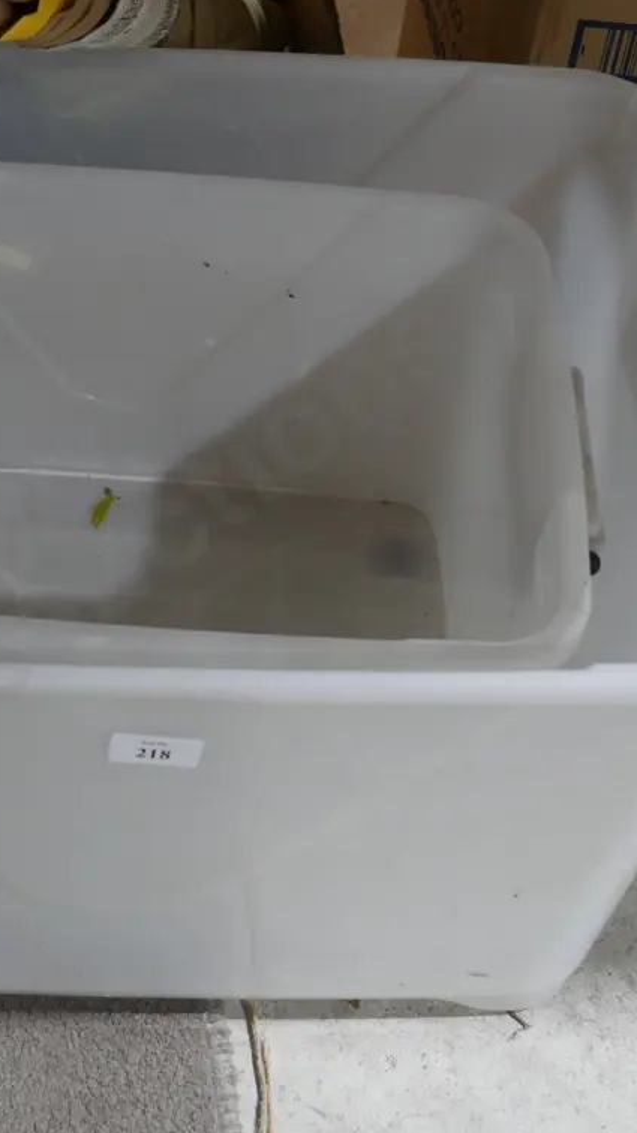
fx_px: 1953
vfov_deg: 32.4
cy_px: 570
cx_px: 121
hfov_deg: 18.3
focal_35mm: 65
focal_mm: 22
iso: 1000
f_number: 4.7
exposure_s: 1/60
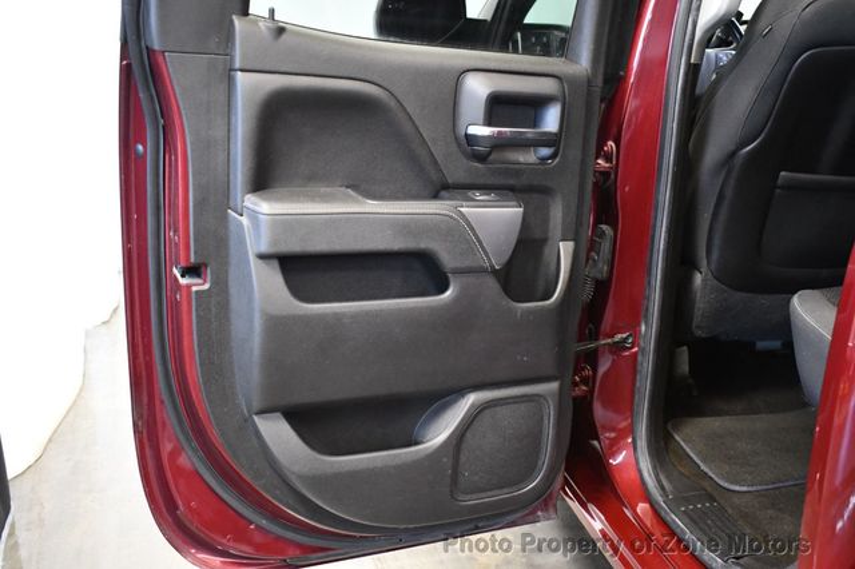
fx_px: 855
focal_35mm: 36
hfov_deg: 53.2
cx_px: 428
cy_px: 284
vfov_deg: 36.8
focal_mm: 24
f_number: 4
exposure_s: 1/60
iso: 5000
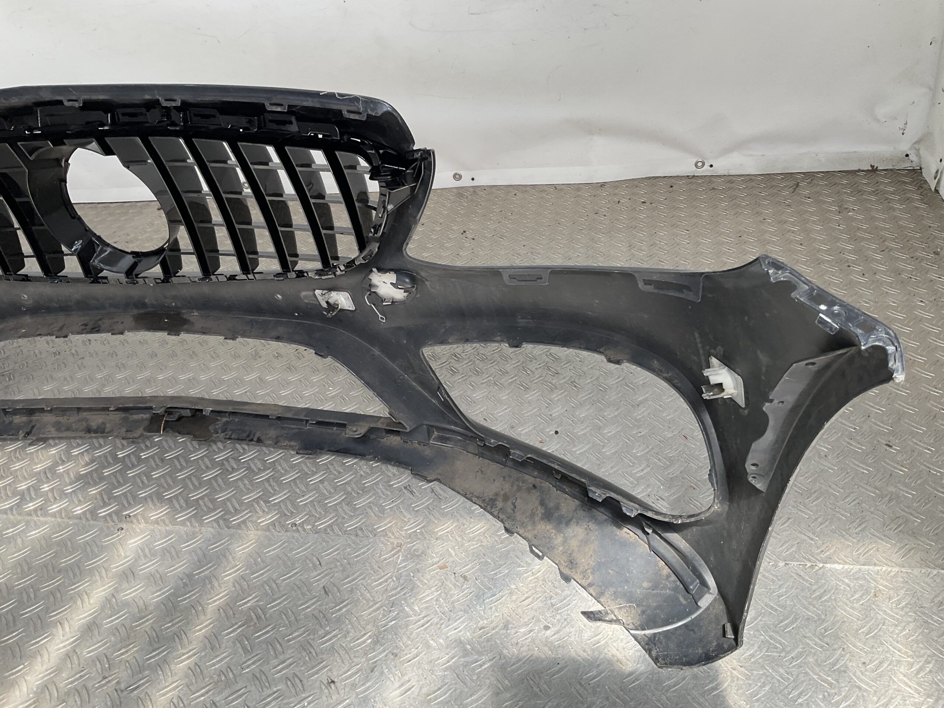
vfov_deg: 48.2
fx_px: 791
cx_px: 472
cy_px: 354
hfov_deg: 61.7
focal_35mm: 29
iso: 16
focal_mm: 3
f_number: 1.8
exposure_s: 1/314
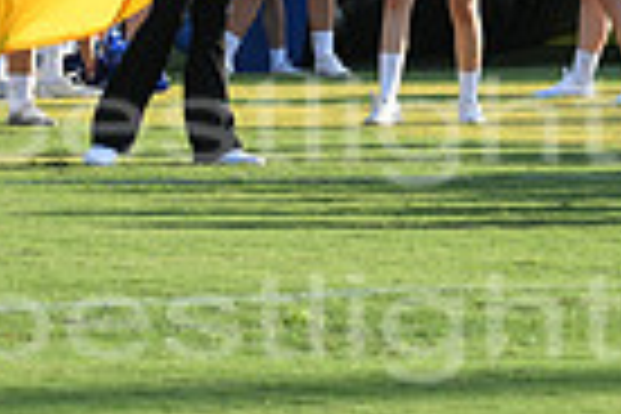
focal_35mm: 506
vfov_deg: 2.7
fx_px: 8728
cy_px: -164
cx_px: 554
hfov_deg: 4.1
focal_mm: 80
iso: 200
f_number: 4
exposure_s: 1/1600
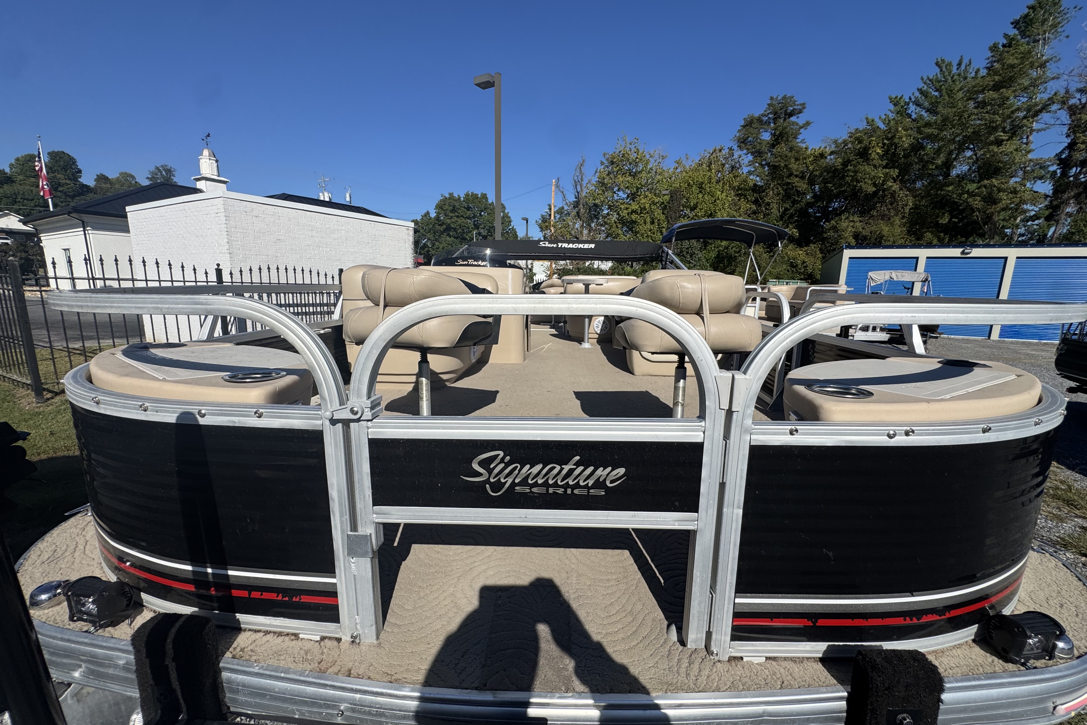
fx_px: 453
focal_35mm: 15
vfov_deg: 77.3
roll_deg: -1.5
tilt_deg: -10.2
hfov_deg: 100.4
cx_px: 548
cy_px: 375
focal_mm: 2.22
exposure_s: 1/3906
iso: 50
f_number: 2.2
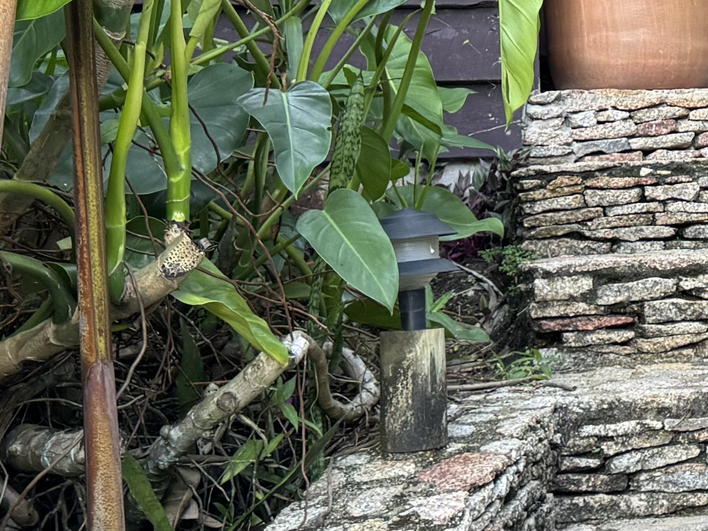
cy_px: -42
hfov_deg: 18.7
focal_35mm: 95
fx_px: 1943
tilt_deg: +5.3
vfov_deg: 15.2
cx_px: 1000
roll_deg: +1.6
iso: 200
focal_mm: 6.76
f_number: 1.78
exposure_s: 1/119
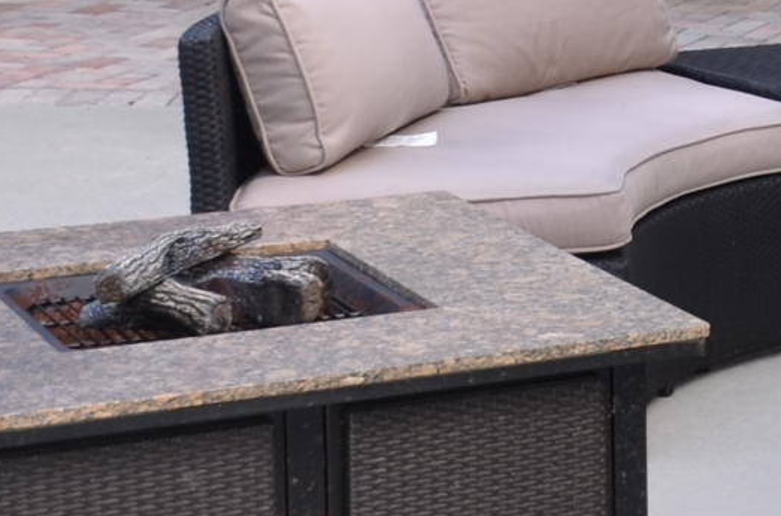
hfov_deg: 12.1
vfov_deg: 8.4
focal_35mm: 155
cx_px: 1434
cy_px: -515
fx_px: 3354
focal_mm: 18
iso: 100
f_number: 4
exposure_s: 1/250
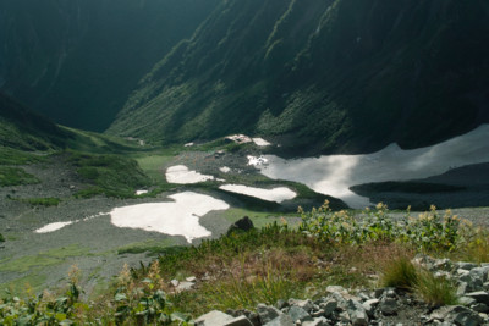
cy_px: 163
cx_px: 244
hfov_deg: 47.4
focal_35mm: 41
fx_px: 557
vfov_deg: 32.7
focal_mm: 24.2
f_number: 14
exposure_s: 1/80
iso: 100
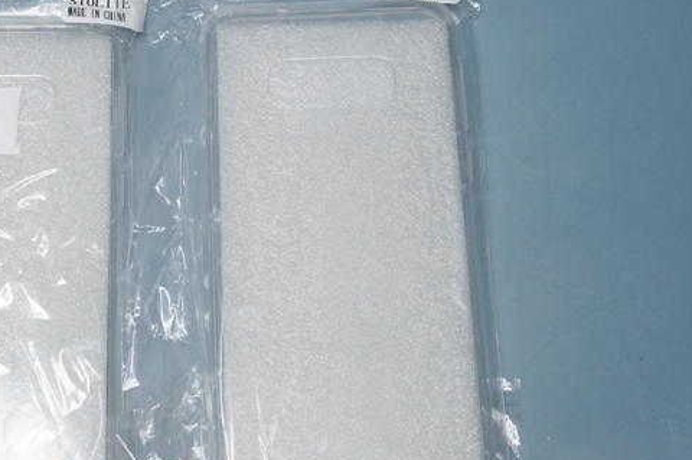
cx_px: 121
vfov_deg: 18.1
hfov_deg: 26.4
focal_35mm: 75
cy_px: 239
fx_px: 1440
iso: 400
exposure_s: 1/160
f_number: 6.3
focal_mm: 30
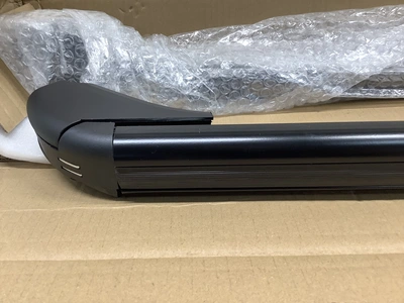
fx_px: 362
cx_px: 202
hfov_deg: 58.4
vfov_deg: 45.4
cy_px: 152
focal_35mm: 31
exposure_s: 1/60
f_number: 2.4
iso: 64
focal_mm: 3.3
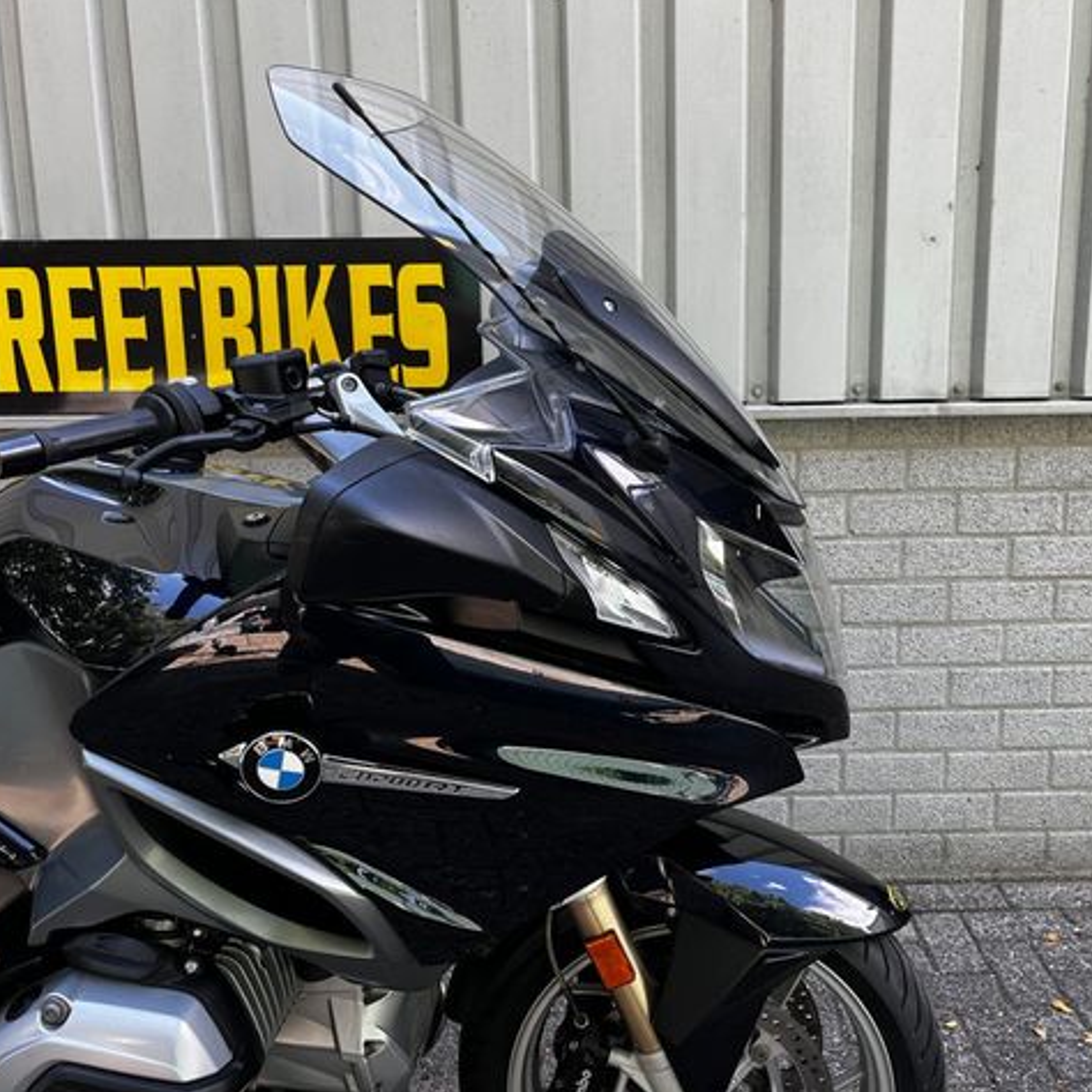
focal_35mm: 31
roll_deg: +0.5
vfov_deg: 52.5
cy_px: 544
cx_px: 601
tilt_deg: -11.7
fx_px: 1106
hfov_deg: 52.4
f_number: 1.6
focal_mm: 5.1
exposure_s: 1/122
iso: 32
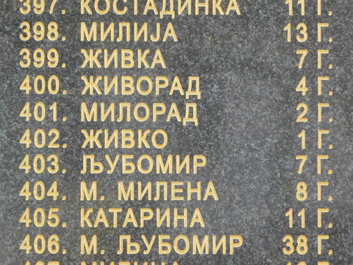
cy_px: 132
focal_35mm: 645
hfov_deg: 3.1
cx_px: 176
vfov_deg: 2.3
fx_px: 6577
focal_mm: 114.5
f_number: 6.1
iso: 320
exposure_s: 1/160
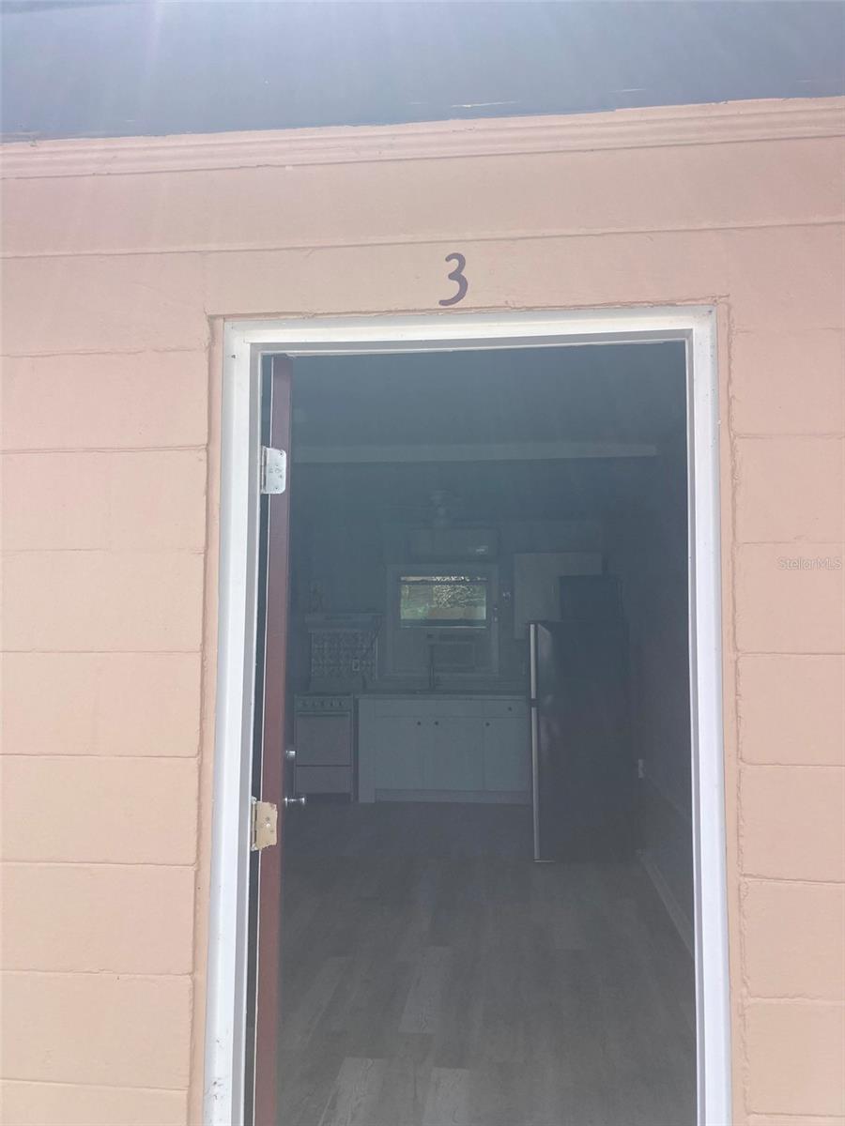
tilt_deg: +6.6
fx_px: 911
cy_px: 563
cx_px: 422
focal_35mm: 28
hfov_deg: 49.7
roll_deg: -0.4
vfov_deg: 63.4
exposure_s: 1/827
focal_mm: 3.99
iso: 20
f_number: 1.8
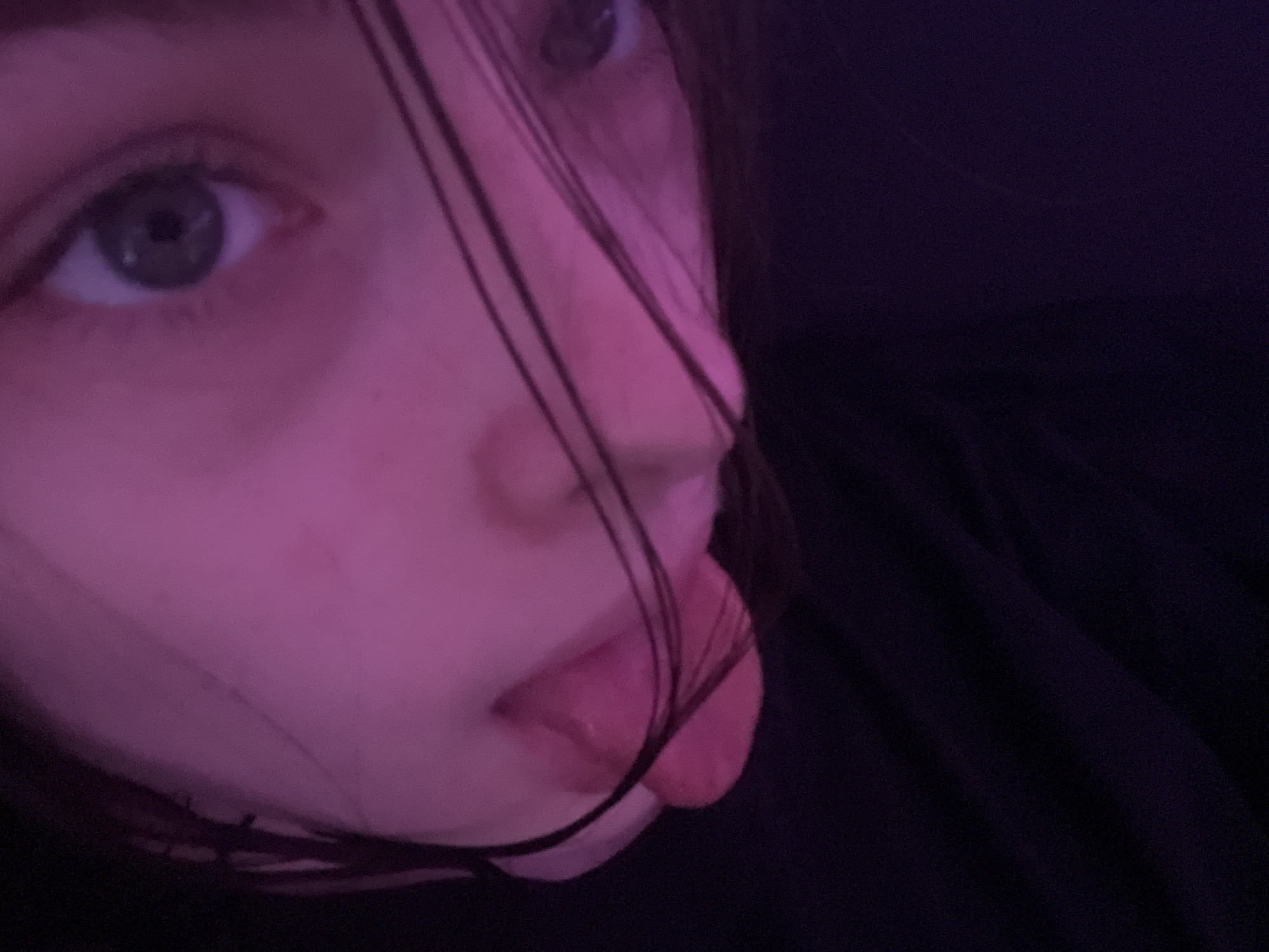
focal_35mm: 30
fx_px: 1100
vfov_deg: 46.8
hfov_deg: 60.0
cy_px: 476
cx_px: 634
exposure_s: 1/15
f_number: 2.2
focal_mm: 2.71
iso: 2000
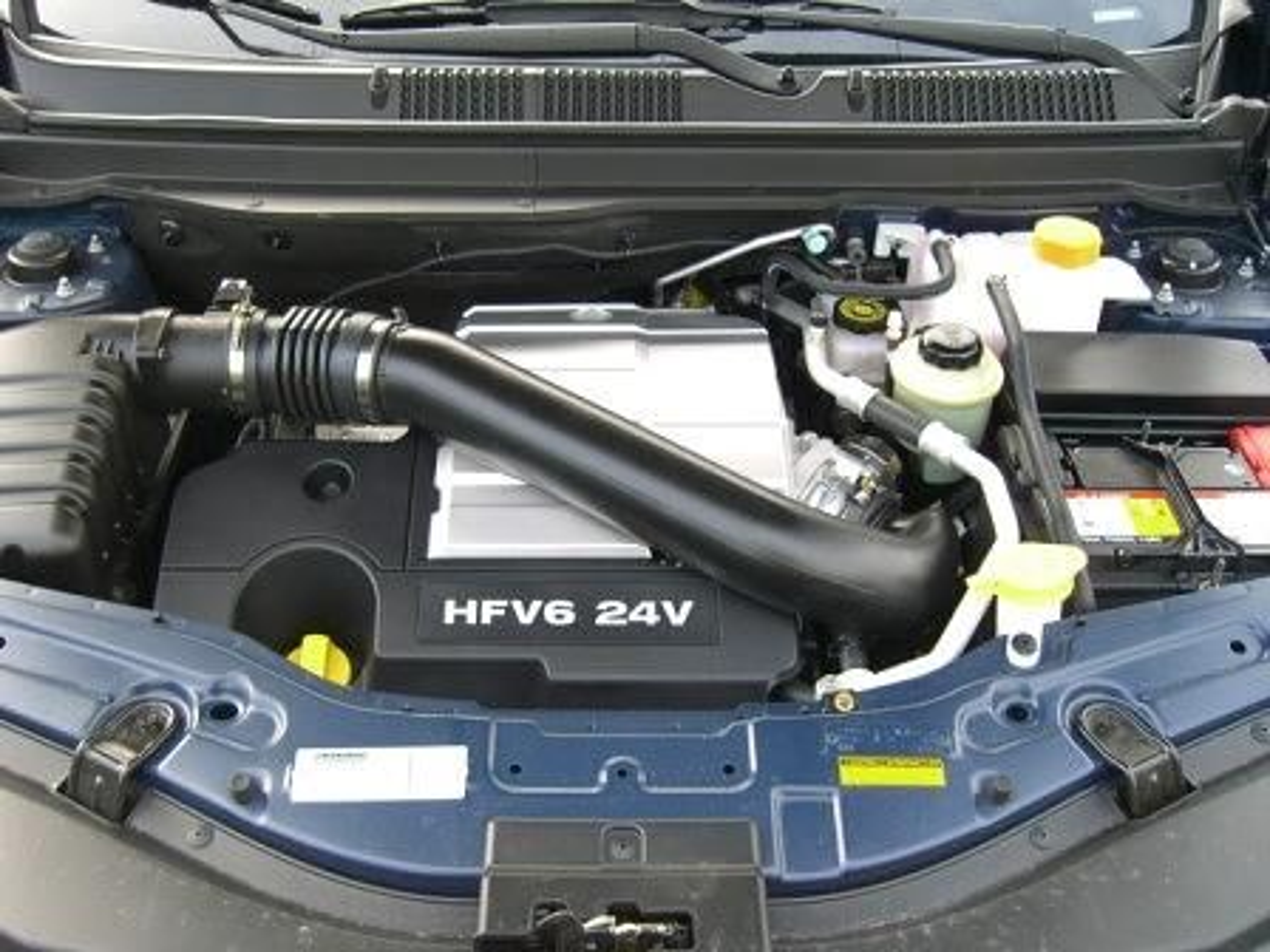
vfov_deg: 37.7
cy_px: 476
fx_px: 1394
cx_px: 635
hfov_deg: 49.0
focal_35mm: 38
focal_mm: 7.9
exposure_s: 1/80
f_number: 2.8
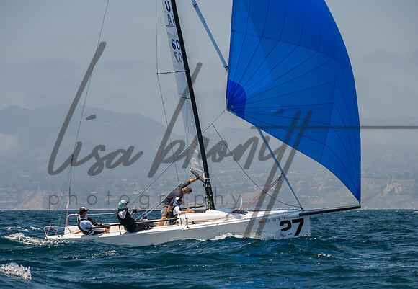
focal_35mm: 256
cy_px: 180
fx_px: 3008
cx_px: 204
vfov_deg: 5.5
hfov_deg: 7.9
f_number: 9
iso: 640
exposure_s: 1/640
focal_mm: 200
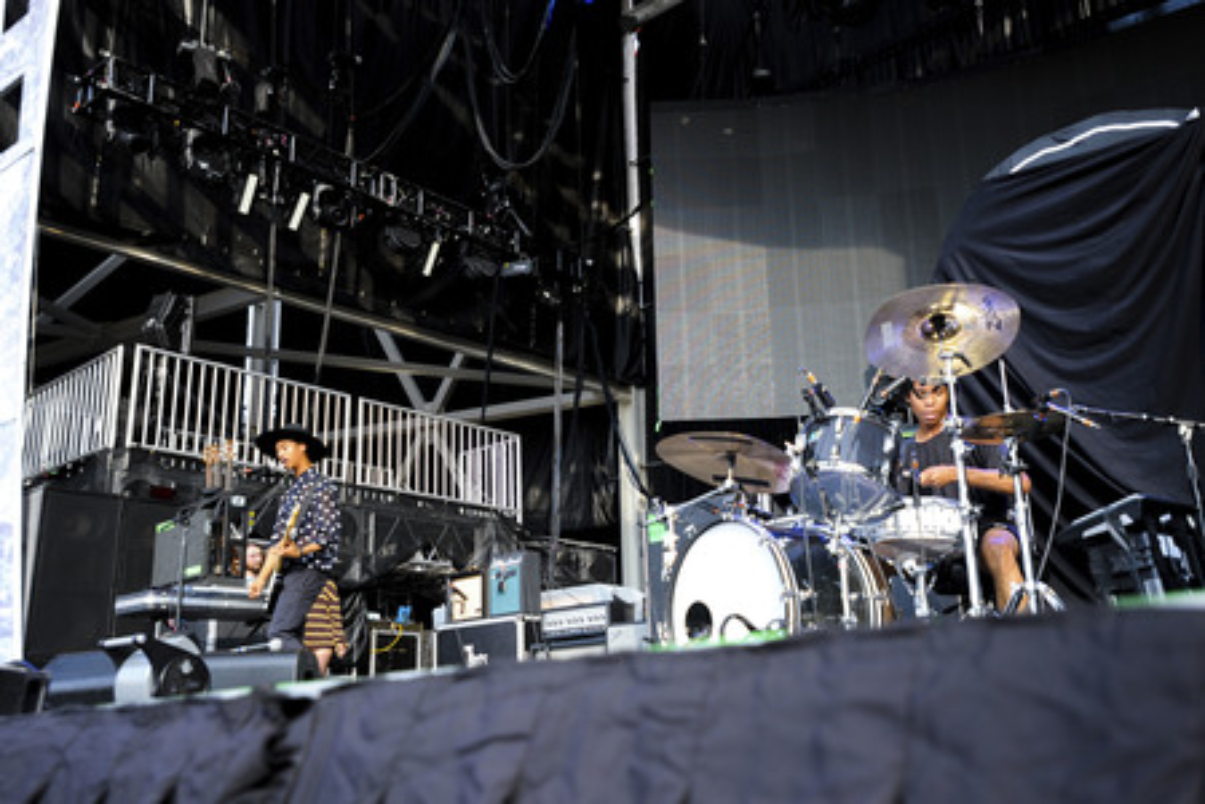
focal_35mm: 35
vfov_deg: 37.9
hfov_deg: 54.4
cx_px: 602
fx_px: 1171
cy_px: 402
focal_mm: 35
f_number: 2.8
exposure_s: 1/1250
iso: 800
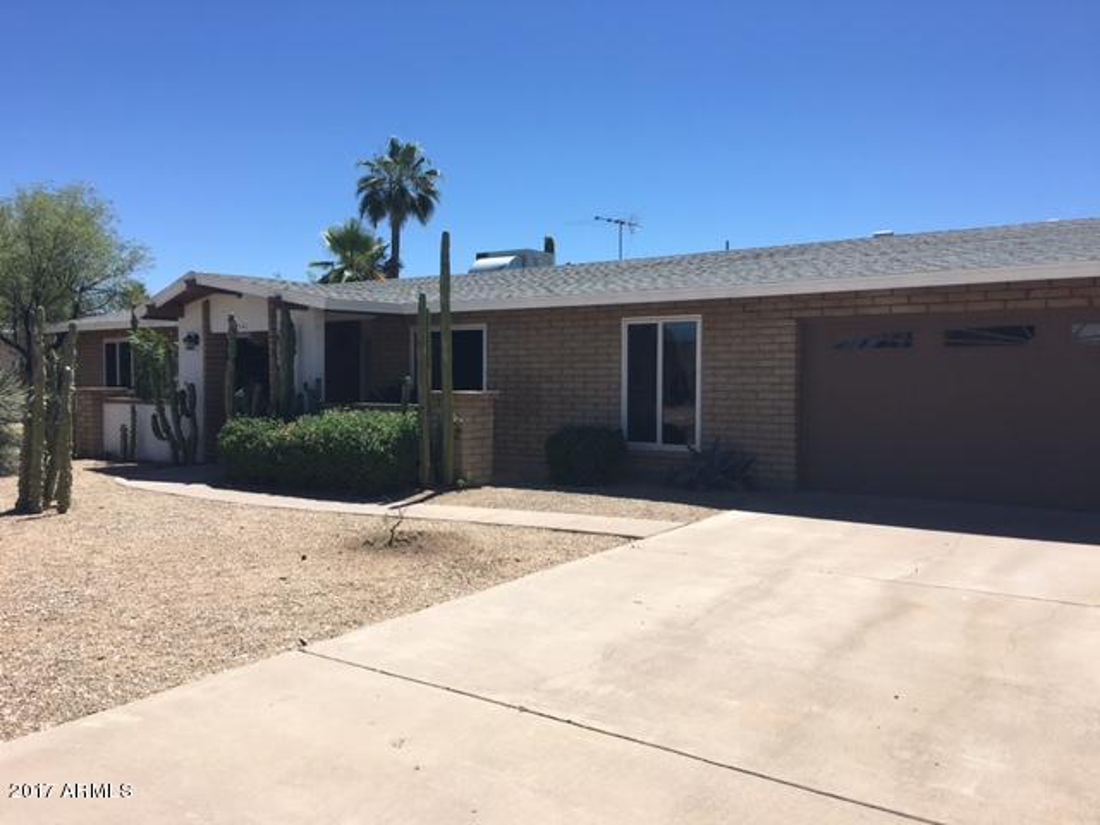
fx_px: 922
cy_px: 412
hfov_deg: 61.7
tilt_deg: -1.4
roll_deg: -0.1
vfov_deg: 48.2
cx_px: 550
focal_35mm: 29
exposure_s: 1/2024
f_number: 2.2
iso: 25
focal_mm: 4.15
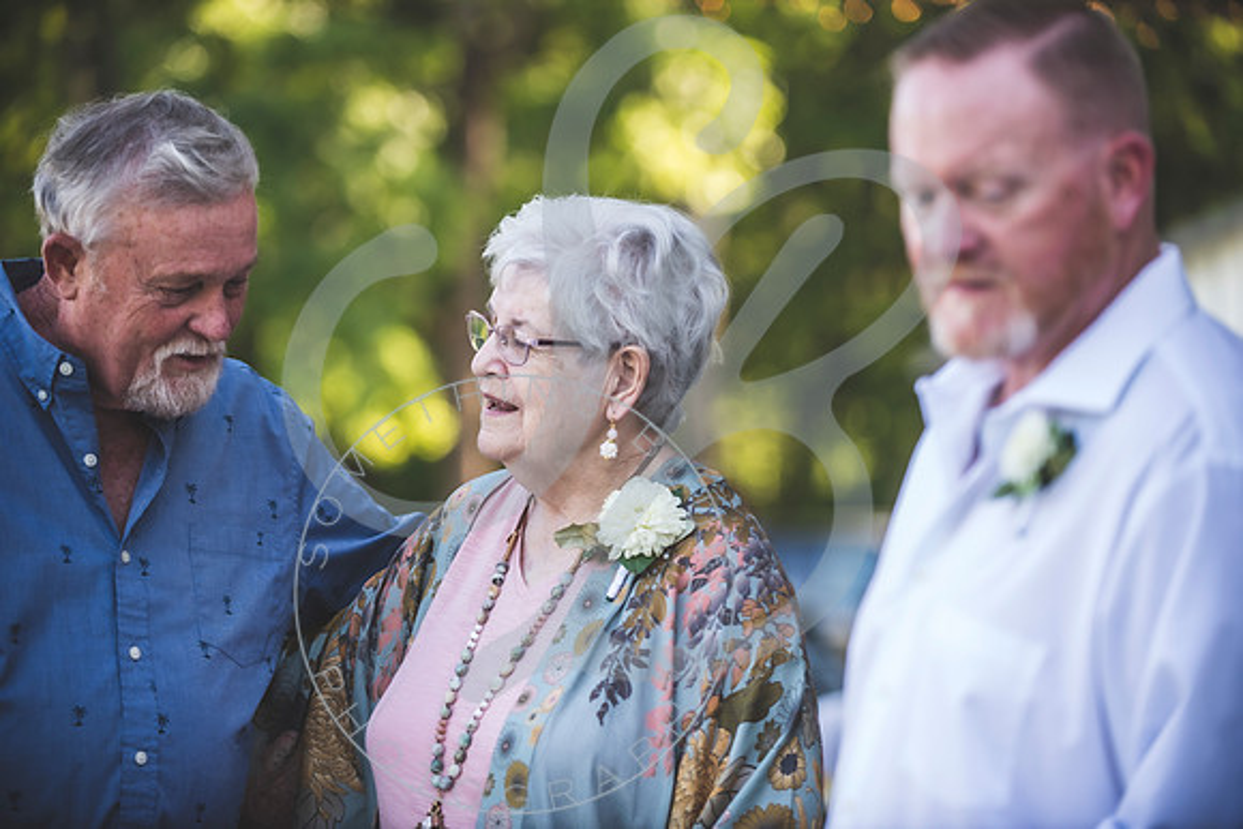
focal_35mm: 125
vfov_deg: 11.0
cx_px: 622
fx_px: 4317
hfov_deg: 16.4
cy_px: 414
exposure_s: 1/200
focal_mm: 125
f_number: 2.8
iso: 200
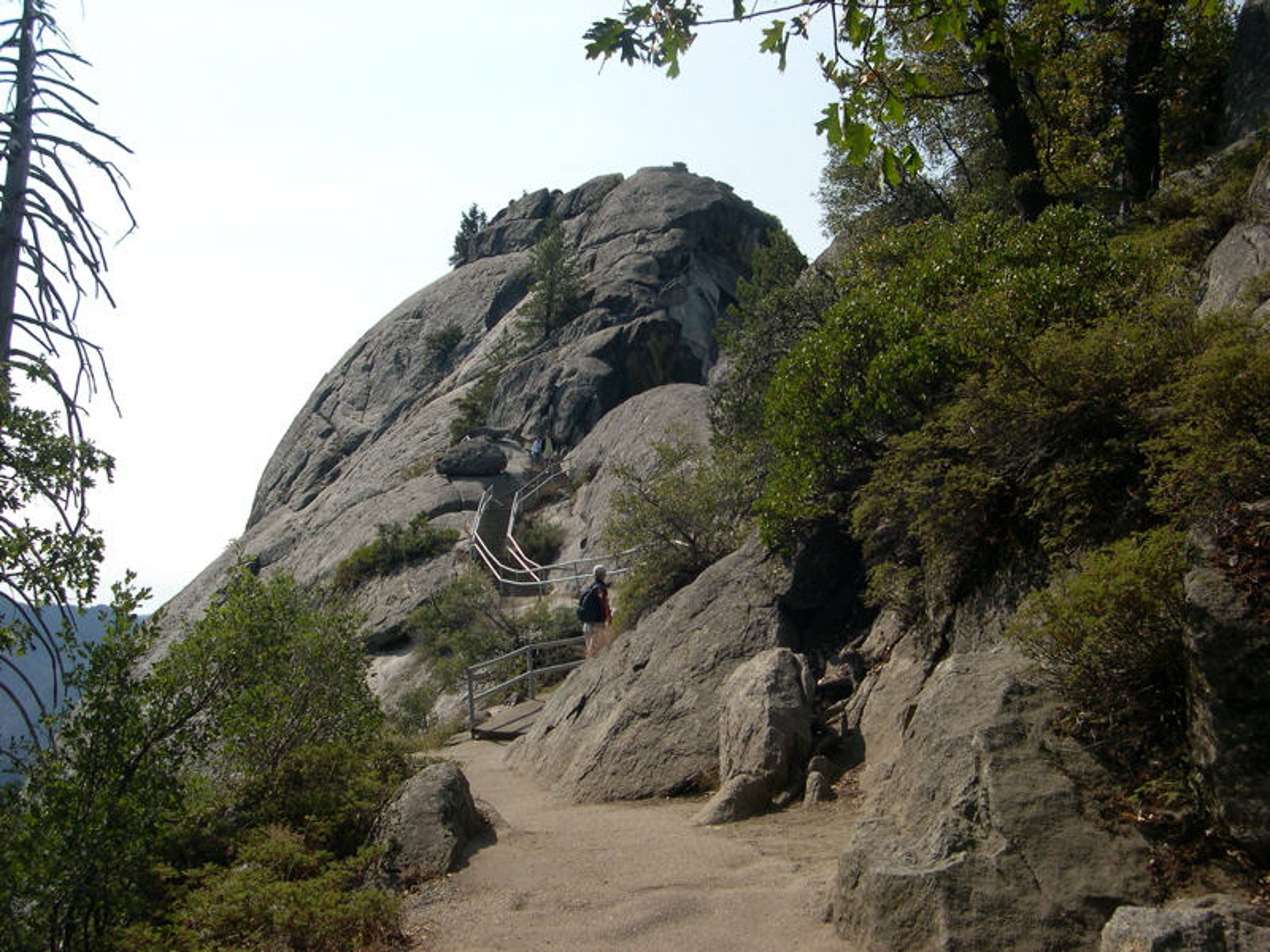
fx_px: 1394
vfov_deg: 37.7
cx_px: 635
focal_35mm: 38
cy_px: 476
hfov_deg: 49.0
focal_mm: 8
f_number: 7.6
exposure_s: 1/270
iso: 100
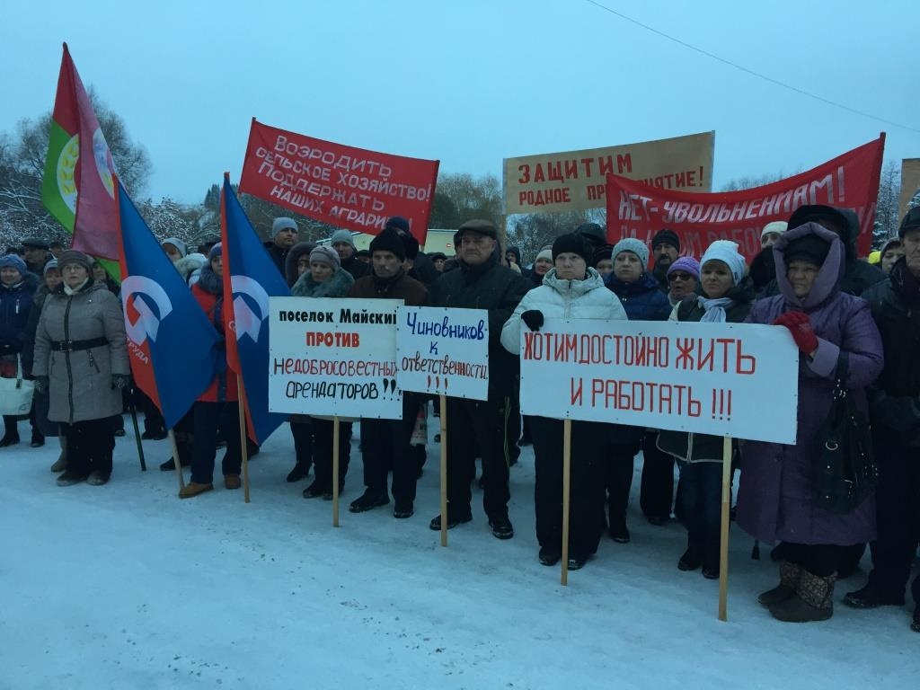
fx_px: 771
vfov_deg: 48.2
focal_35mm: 29
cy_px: 345
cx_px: 460
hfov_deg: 61.7
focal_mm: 4.15
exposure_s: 1/33
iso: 50
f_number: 2.2
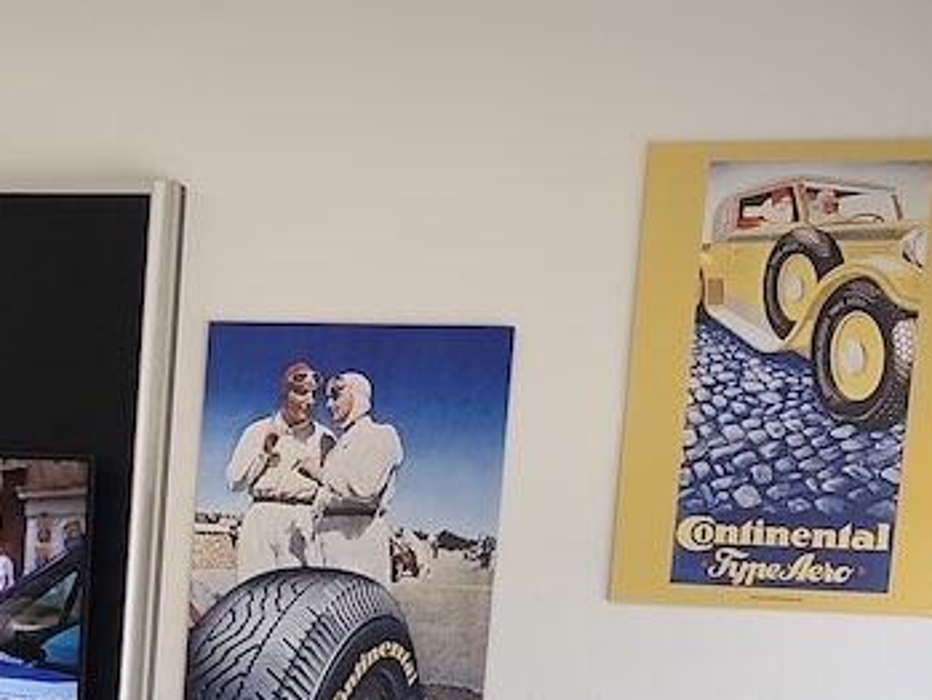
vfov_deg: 17.7
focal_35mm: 79
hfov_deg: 23.7
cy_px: 866
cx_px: 11
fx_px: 2128
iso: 125
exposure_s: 1/100
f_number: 1.65
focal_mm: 6.19
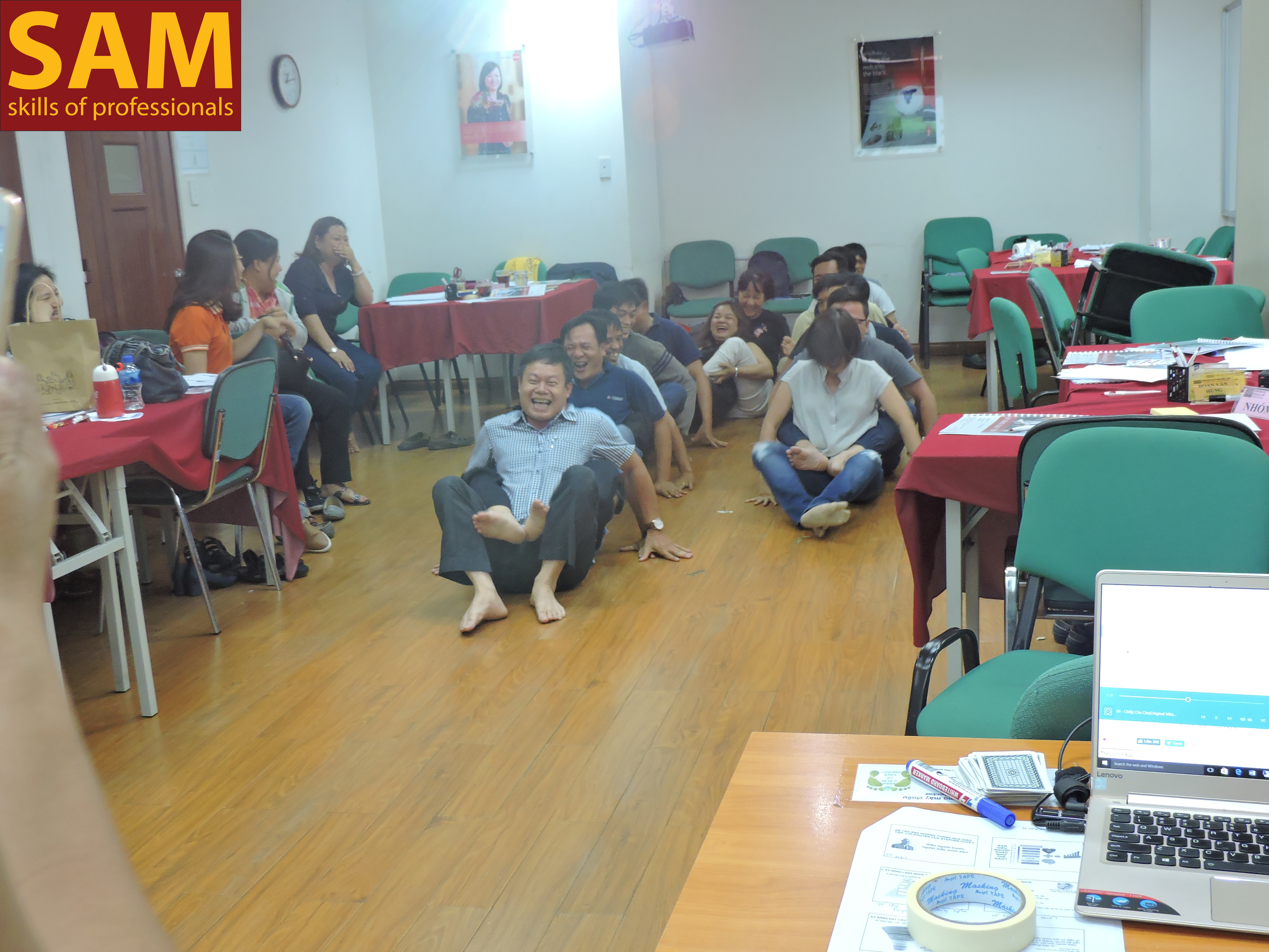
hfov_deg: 46.8
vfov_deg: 36.0
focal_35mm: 40
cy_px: 476
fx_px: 1466
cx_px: 634
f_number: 3.3
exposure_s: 1/30
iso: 400
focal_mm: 7.1
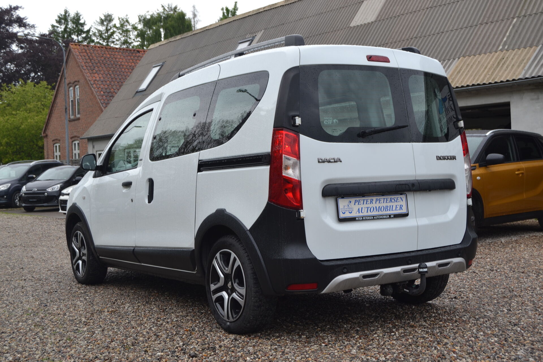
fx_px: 679
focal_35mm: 45
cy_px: 181
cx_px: 272
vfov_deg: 29.9
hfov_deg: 43.6
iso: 100
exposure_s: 1/200
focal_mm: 30
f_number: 7.1
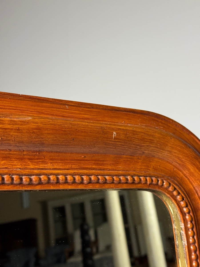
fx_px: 370
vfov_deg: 39.7
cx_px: 100
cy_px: 134
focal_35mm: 48
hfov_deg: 30.3
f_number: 1.78
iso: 200
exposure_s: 1/50
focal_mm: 6.76
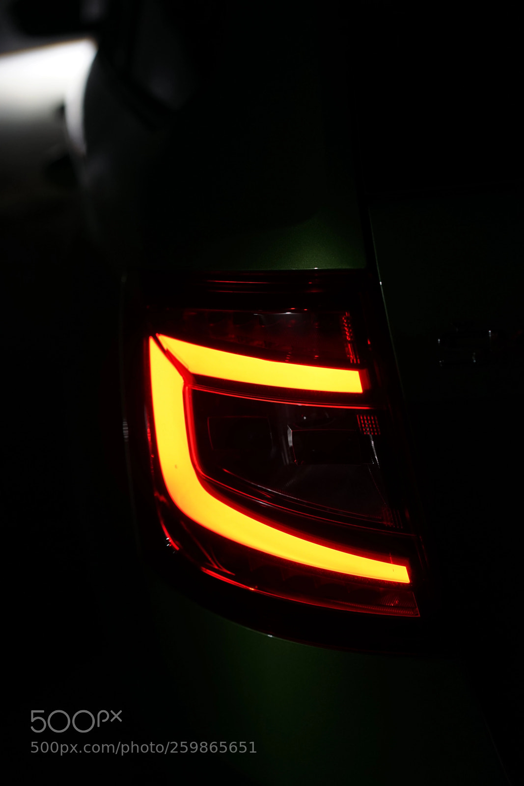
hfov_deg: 24.6
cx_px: 262
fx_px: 1200
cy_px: 393
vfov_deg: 36.2
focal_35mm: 55
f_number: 2.8
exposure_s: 1/160
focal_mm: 55
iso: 640
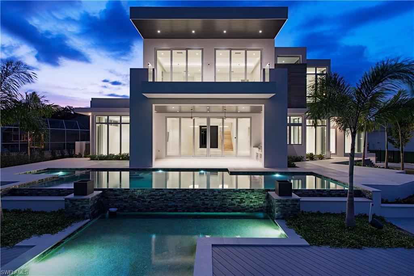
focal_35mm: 19
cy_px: 138
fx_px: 219
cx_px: 207
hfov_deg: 86.9
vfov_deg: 64.6
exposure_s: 5
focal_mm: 19
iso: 100
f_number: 9
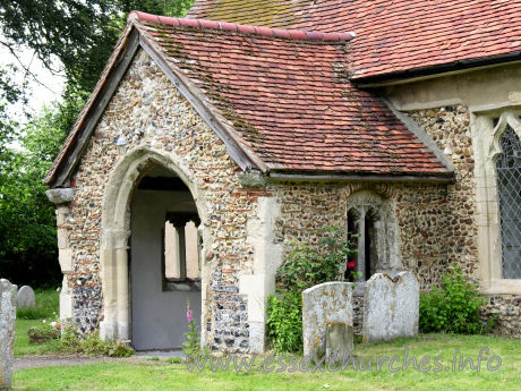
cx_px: 260
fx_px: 1415
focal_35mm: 94
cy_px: 196
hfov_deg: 20.9
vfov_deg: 15.7
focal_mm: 24
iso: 50
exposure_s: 1/76.1
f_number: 4.5
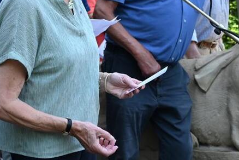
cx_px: 149
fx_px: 963
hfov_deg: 14.1
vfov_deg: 9.4
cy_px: -10
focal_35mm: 145
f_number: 4.5
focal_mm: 43
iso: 280
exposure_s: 1/250
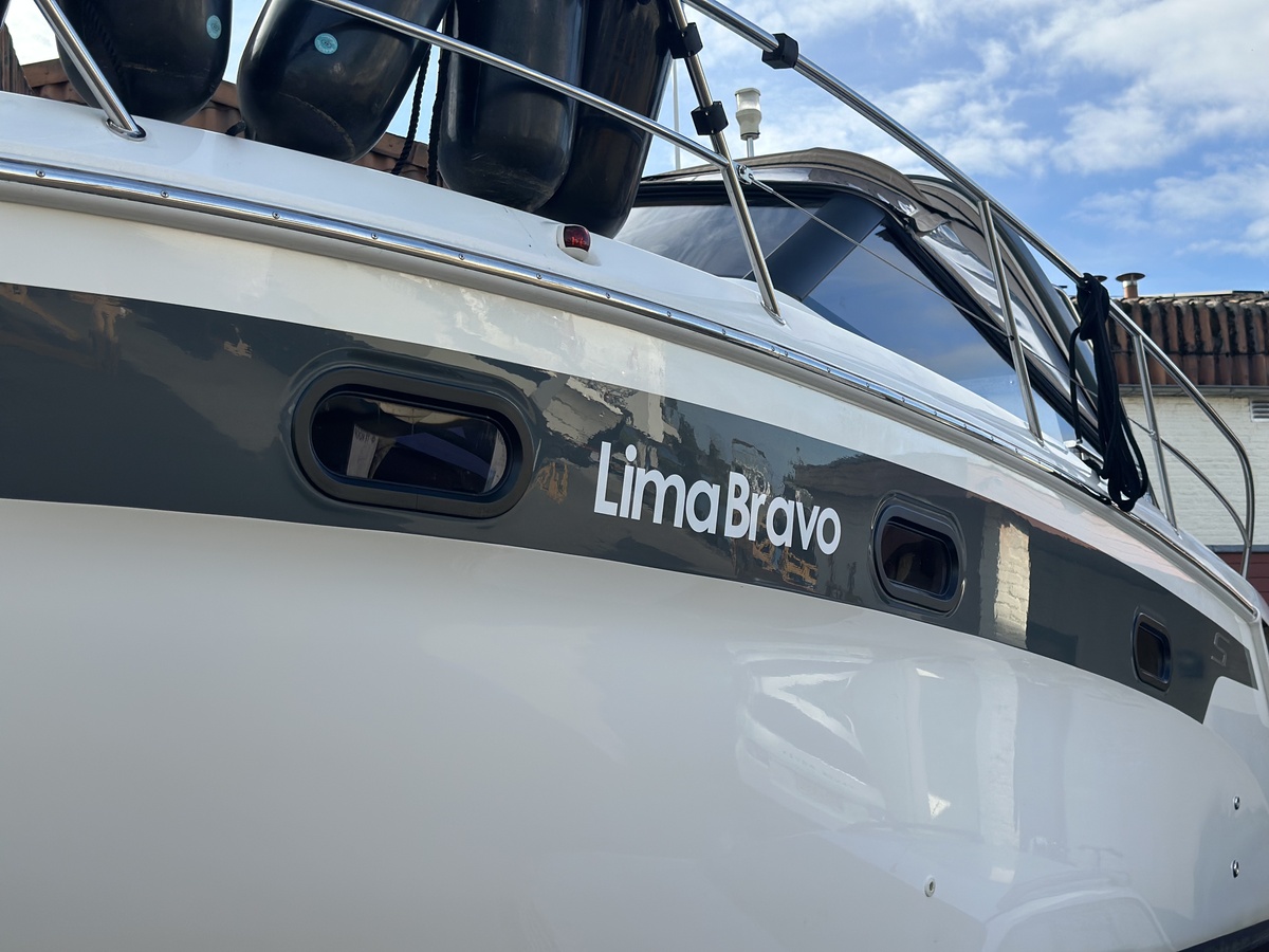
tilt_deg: +12.0
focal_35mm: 48
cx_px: 634
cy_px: 476
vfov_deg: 30.3
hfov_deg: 39.7
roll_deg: +2.7
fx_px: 1760
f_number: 1.78
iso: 100
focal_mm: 6.86
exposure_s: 1/2890
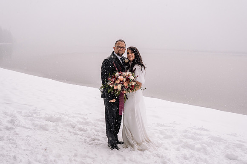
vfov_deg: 37.4
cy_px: 82
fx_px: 243
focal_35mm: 35
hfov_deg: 53.8
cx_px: 124
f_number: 5
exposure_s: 1/250
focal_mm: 35
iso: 1250
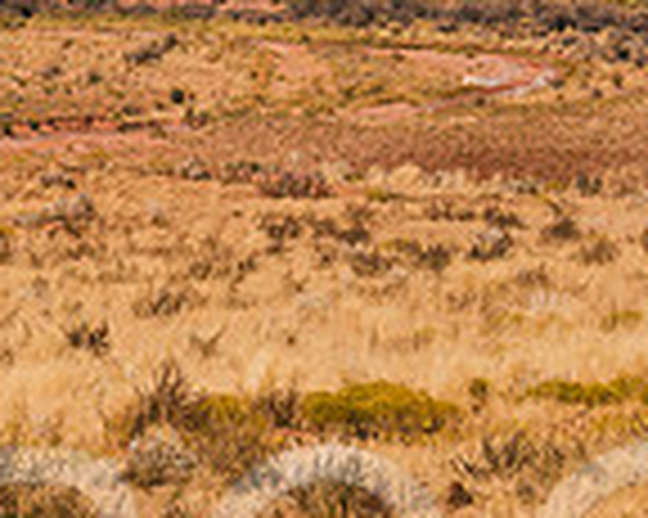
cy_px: 73
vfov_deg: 2.9
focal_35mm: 539
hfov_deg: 3.6
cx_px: 404
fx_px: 10330
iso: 160
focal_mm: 133
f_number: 5.6
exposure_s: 1/2000
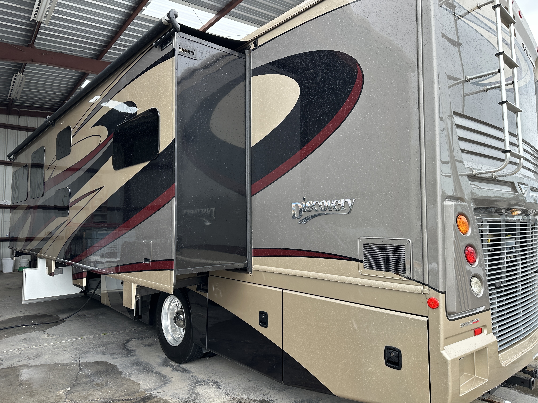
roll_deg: -0.4
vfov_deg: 56.8
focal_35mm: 24
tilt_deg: +2.5
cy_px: 202
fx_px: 373
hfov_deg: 71.6
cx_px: 269
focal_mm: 6.86
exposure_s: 1/263
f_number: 1.78
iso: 80
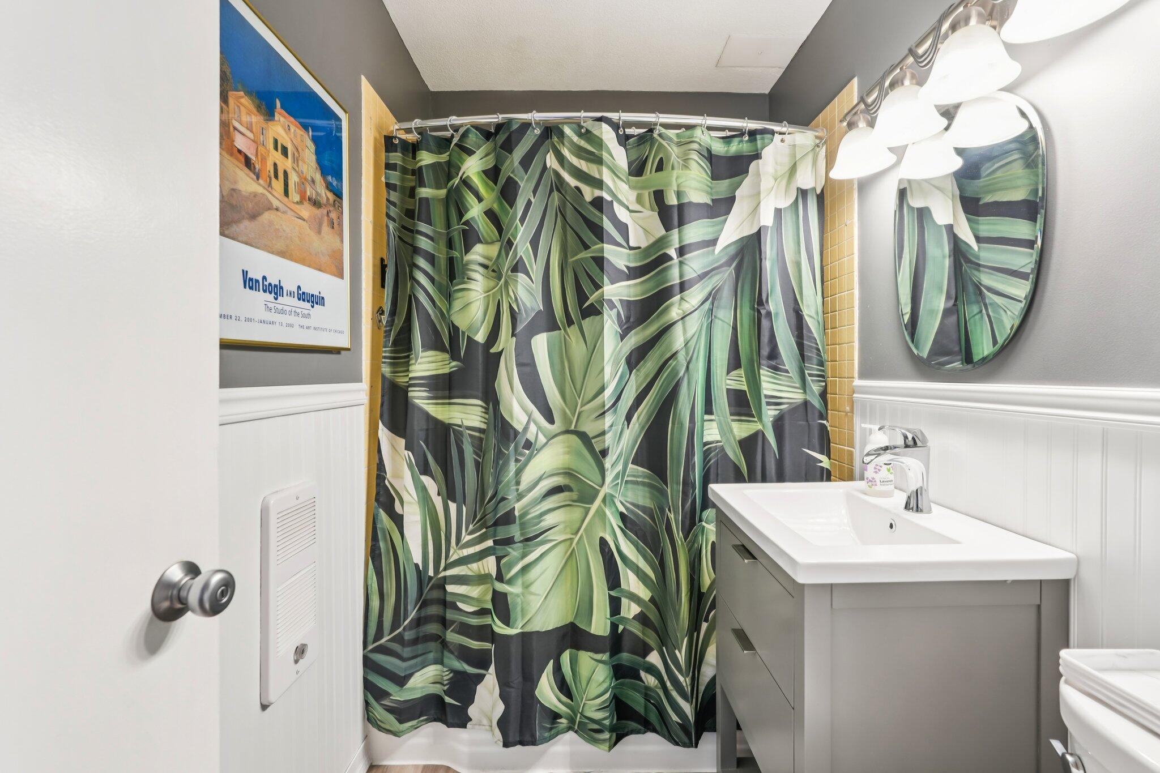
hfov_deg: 95.0
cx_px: 580
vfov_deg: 72.0
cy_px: 386
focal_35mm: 16
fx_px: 532
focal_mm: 16.5
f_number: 6.3
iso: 320
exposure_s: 1/10
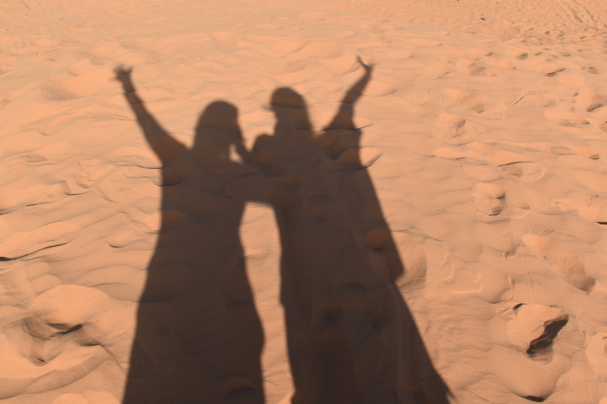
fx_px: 708
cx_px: 304
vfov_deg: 31.9
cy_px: 202
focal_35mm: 42
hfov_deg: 46.4
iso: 100
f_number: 9
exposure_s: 1/320
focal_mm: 28
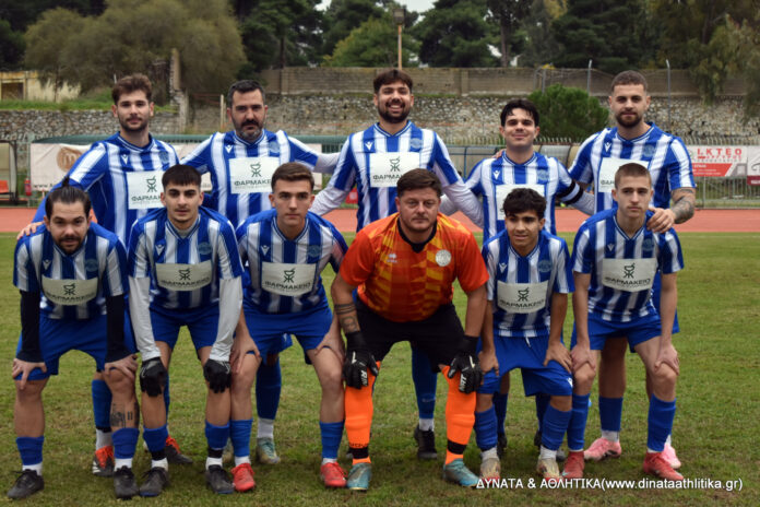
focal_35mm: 60
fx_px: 1267
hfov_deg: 33.4
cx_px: 380
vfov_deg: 22.6
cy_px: 254
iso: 360
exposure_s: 1/400
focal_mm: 40
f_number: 5
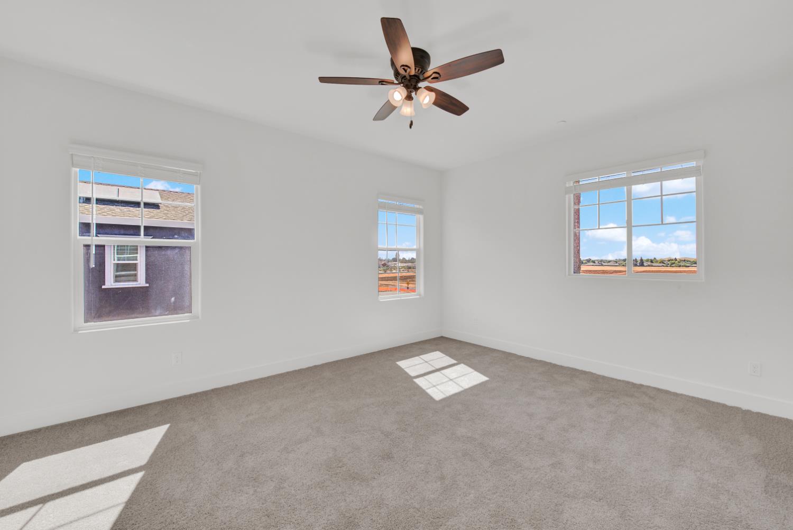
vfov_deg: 81.3
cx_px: 396
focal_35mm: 14
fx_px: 309
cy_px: 265
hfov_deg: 104.2
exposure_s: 1/25
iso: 100
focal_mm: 14
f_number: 14
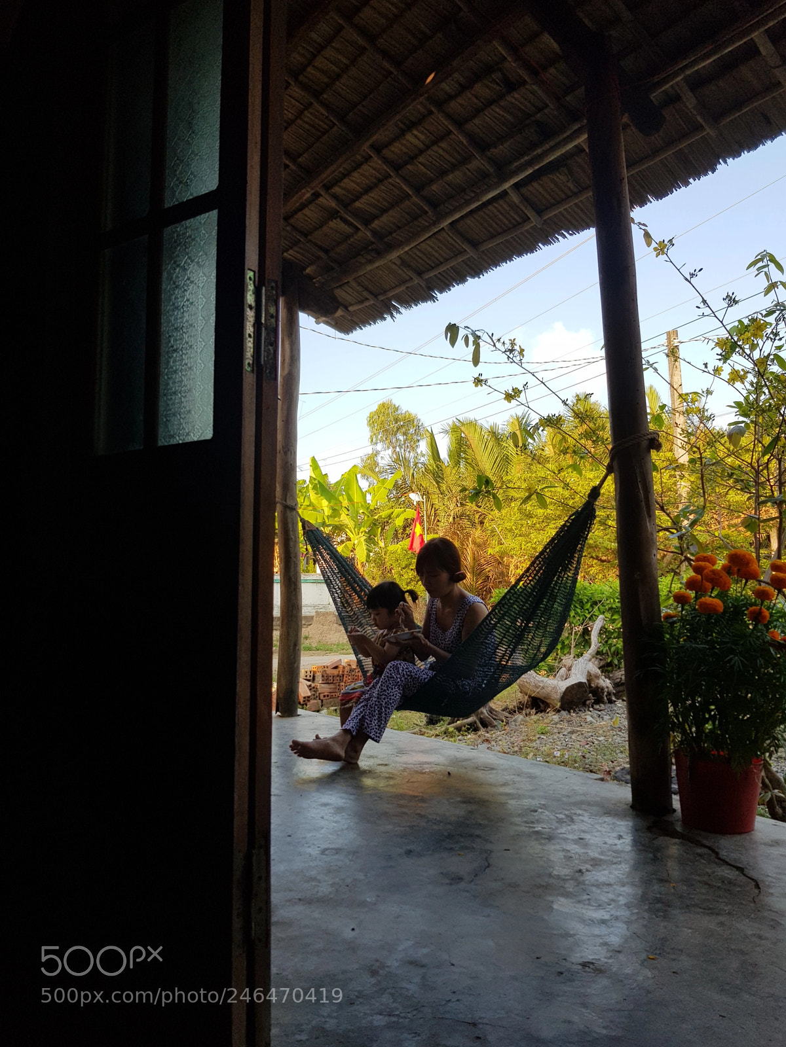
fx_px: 787
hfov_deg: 53.1
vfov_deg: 67.3
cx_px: 393
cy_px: 524
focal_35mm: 26
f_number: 1.7
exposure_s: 1/636
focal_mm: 4.2
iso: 40
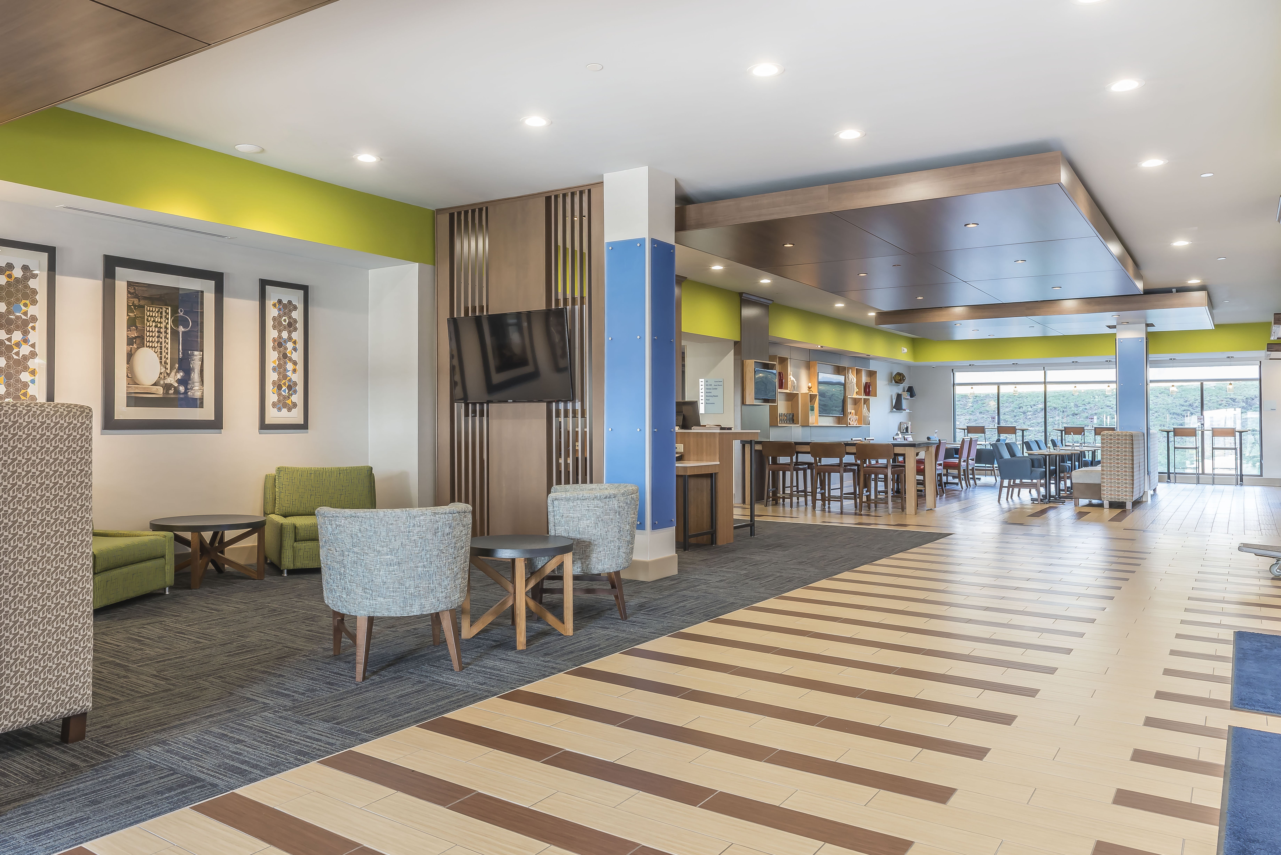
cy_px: 428
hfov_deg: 73.7
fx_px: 854
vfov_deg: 53.2
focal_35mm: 24
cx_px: 640
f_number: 13
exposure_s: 1/3
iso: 400
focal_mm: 24
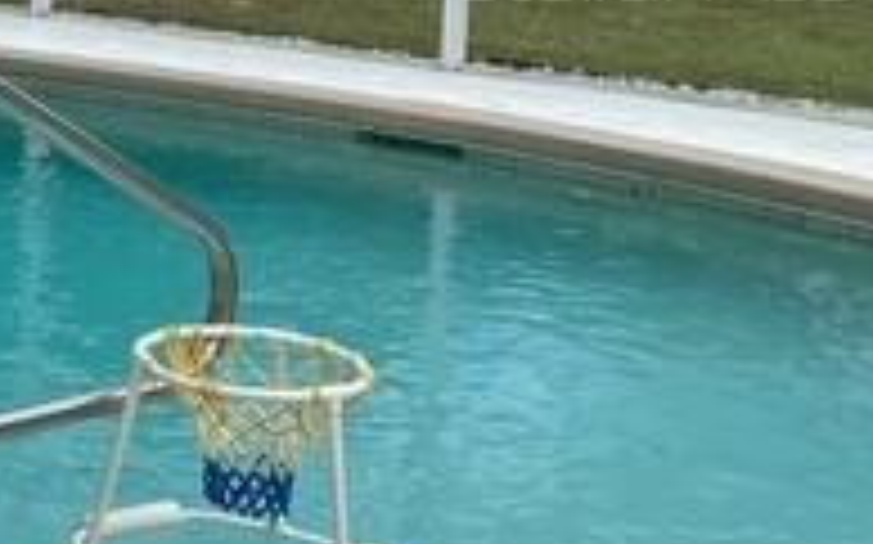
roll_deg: -1.7
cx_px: -562
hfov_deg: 19.0
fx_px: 2164
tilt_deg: -4.3
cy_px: -36
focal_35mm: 91
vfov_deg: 14.1
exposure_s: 1/949
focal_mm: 4.25
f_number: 1.8
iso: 32
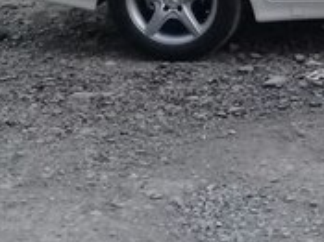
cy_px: -80
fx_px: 1094
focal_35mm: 117
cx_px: 420
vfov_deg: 12.2
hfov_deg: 16.0
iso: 200
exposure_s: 1/20
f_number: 2.2
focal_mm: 3.3
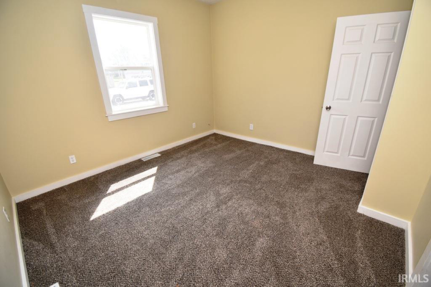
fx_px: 180
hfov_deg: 100.4
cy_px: 144
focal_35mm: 15
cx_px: 216
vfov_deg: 77.3
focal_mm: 10
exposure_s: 1/125
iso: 280
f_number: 5.6
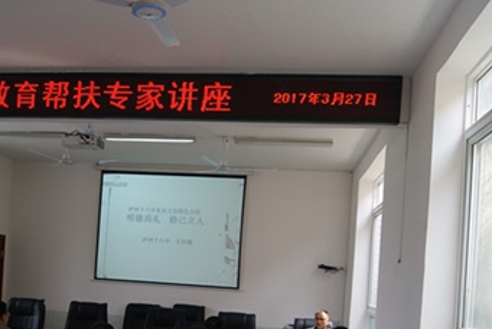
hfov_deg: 43.7
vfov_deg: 30.4
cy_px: 208
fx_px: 602
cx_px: 153
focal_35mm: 44
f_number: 4.5
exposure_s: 1/40
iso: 100
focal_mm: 20
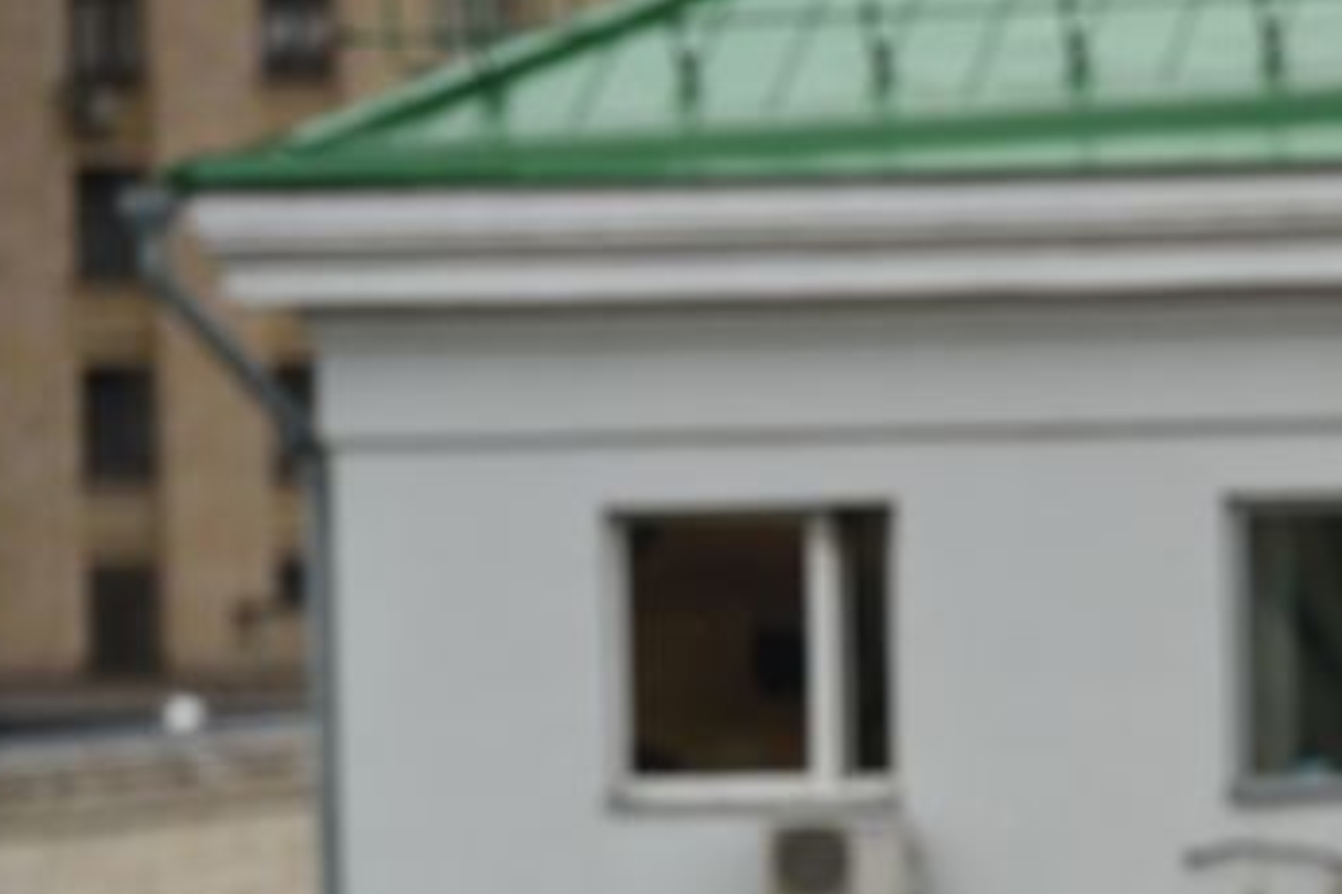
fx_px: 13605
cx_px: 1186
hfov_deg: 5.6
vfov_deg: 3.8
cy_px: 894
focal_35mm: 365
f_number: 5
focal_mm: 180
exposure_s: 1/2000
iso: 1000
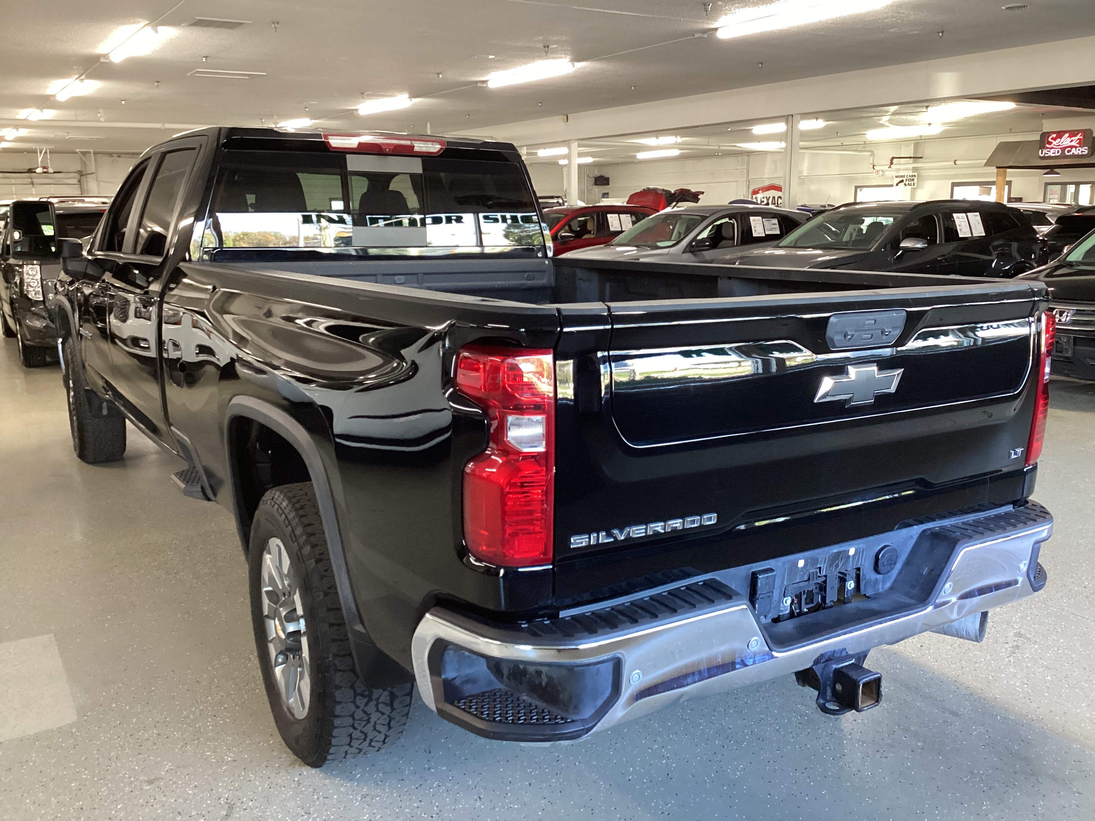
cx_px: 548
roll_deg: +0.1
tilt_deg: -14.0
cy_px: 410
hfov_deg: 58.4
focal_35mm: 31
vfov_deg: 45.4
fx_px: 981
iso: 250
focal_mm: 3.3
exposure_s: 1/50
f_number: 2.4
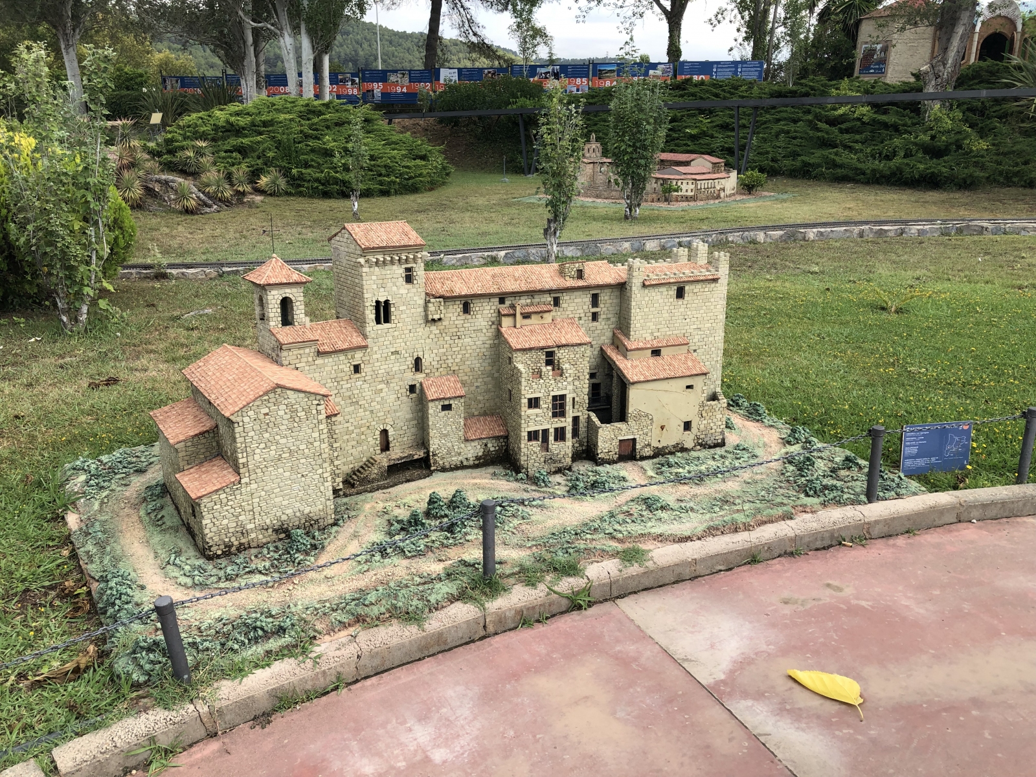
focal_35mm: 28
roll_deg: -1.0
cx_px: 518
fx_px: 838
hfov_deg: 63.4
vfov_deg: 49.7
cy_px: 388
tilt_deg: -18.2
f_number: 1.8
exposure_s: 1/558
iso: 20
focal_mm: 3.99
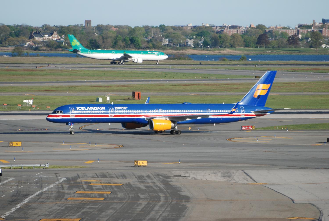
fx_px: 3019
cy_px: 110
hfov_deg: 6.2
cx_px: 164
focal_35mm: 330
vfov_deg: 4.2
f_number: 5.6
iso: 200
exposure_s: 1/800
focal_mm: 220
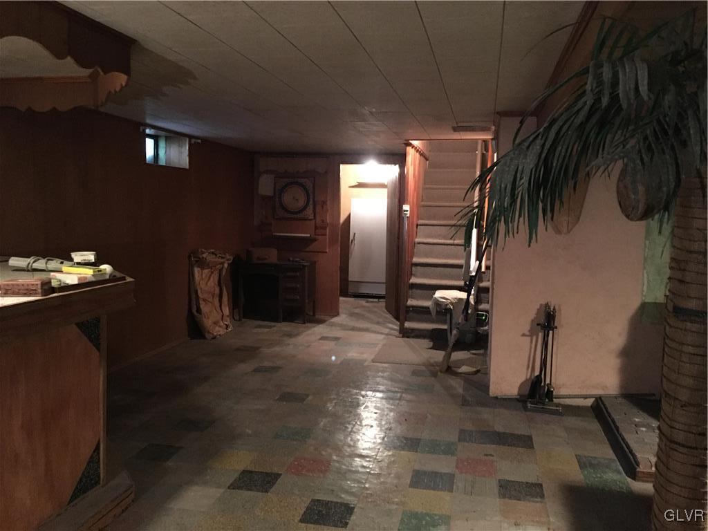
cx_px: 354
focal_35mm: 29
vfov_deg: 48.2
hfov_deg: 61.7
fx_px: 593
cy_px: 266
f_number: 2.2
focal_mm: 4.15
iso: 250
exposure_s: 1/4
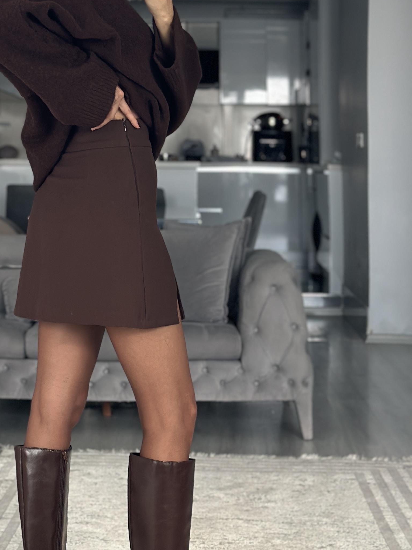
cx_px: 53
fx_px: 1507
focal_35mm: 95
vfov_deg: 20.6
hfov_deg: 15.4
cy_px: 273
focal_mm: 6.86
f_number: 1.78
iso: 125
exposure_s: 1/60
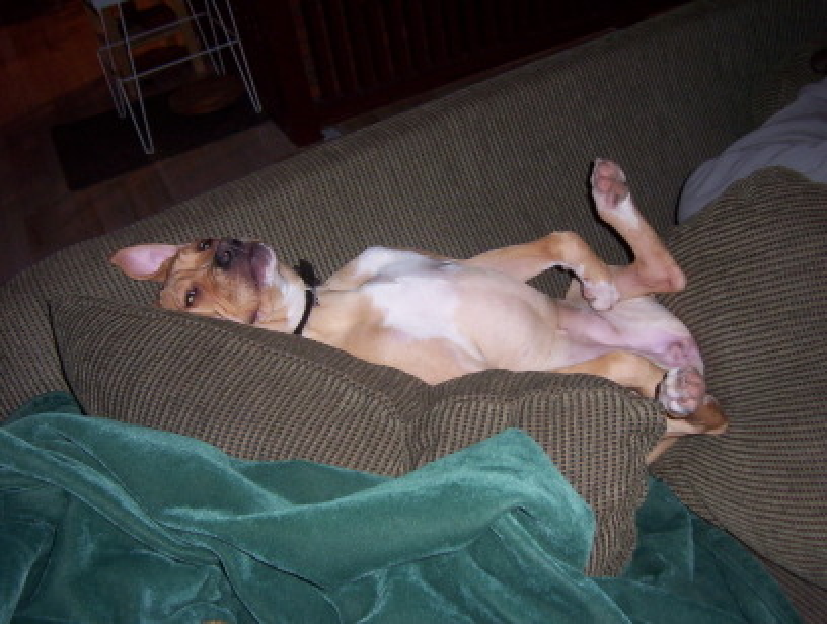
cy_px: 312
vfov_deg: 39.8
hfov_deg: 51.2
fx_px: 862
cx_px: 414
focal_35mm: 36
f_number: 2.76
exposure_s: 1/30
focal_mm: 5.54
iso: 140
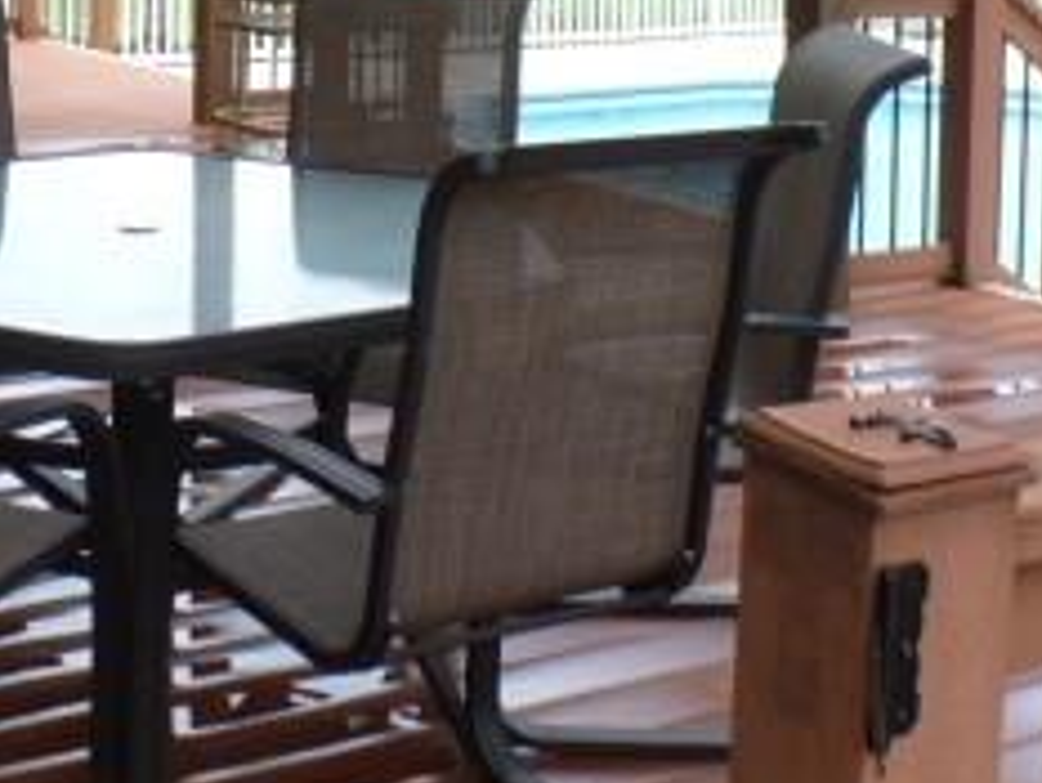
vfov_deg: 20.9
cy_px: -130
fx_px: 1988
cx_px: 206
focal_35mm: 66
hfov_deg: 28.7
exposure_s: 1/250
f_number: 3.3
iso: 100
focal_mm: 4.3
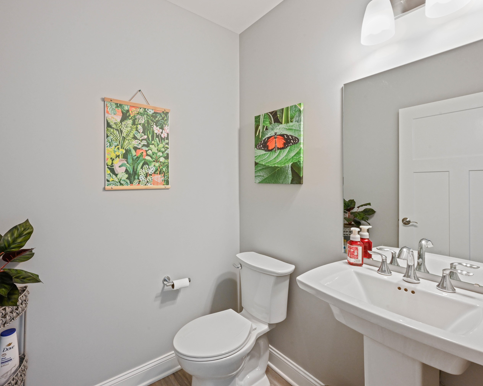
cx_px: 214
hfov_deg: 92.7
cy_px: 191
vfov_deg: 80.4
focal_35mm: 16
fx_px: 229
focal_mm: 14
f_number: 14
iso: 1000
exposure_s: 1/4
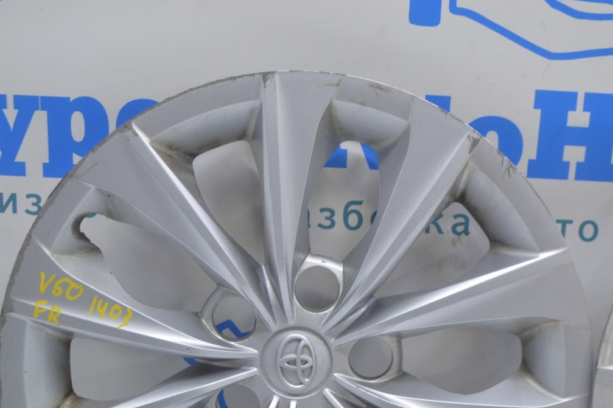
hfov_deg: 31.4
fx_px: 1090
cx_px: 311
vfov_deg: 21.2
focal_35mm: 64
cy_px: 203
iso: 400
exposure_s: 1/20
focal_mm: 42
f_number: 5.6
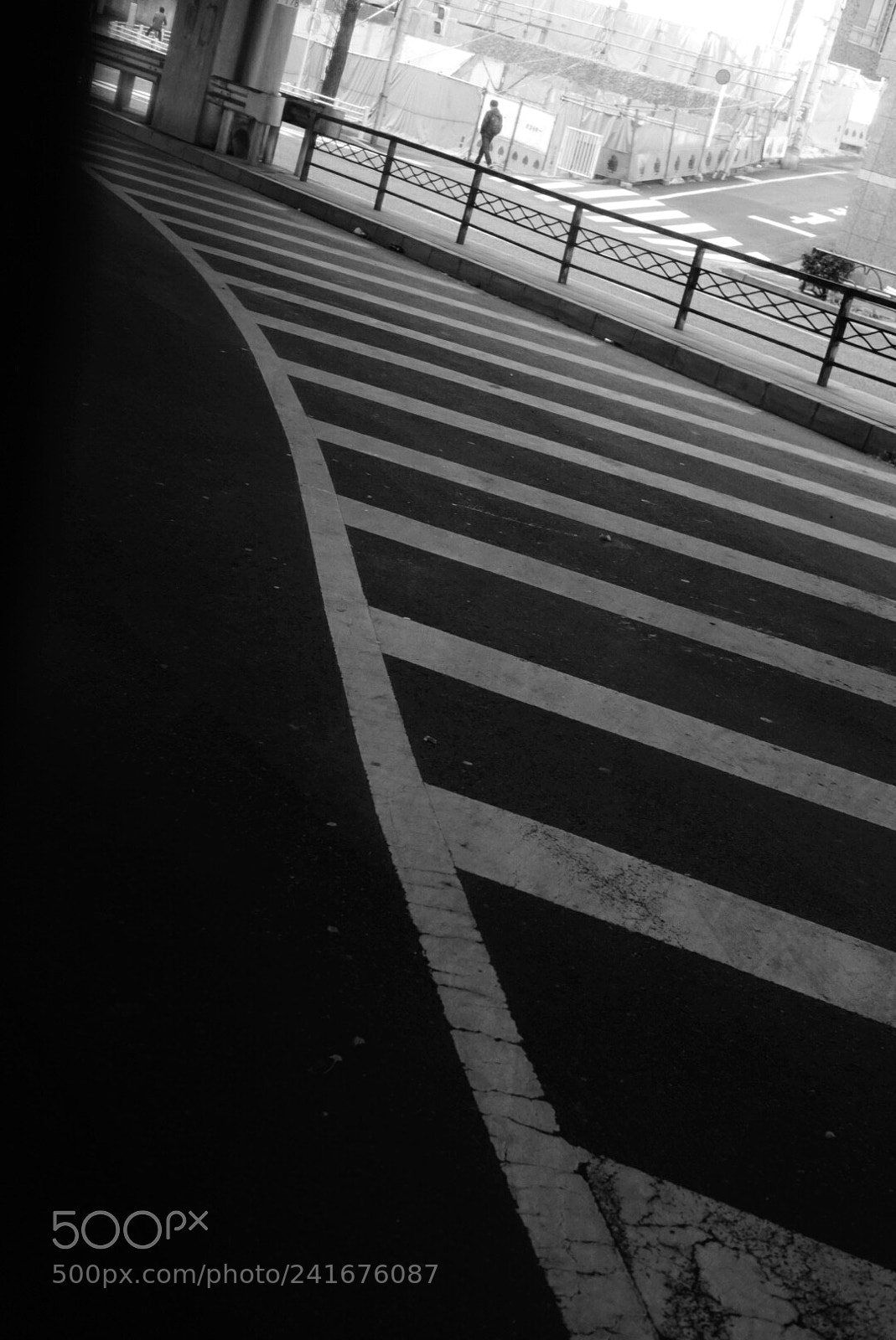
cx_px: 448
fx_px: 1864
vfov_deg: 39.6
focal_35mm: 50
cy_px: 670
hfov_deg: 27.0
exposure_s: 1/125
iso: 1250
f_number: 5.6
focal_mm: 50
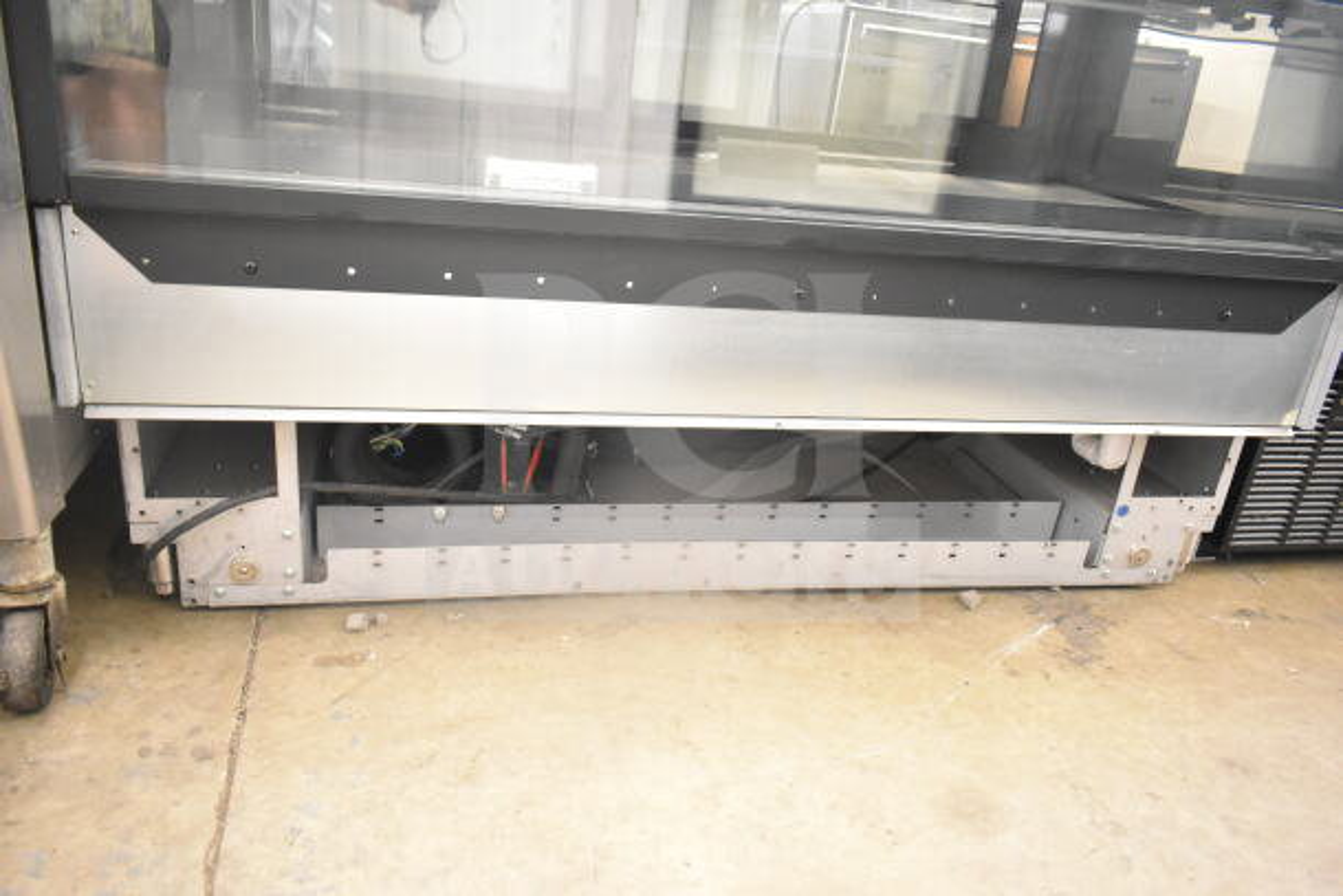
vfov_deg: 48.0
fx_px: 1007
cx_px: 672
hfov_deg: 67.4
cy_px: 448
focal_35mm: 27
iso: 4500
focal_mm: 18
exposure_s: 1/30
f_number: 3.5
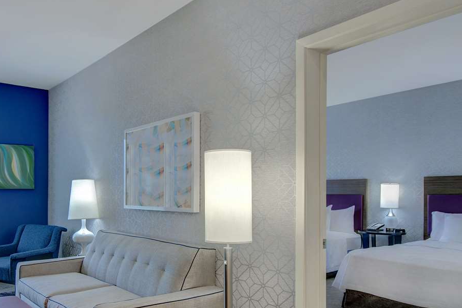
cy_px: 214
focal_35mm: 30
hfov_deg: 60.9
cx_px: 165
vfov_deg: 42.8
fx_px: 385
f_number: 7.1
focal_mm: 12
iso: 250
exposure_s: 1/20
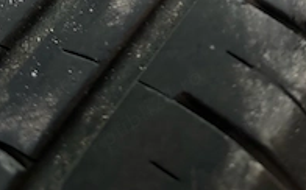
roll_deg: -4.4
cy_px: -115
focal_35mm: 52
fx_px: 433
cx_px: 183
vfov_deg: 20.3
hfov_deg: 38.8
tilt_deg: -29.5
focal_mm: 6.86
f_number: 1.78
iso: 500
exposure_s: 1/50
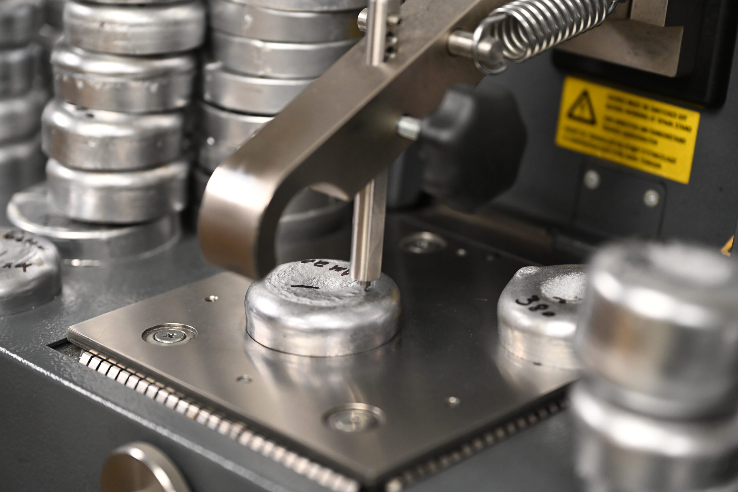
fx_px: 1865
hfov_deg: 22.4
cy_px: 246
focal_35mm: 91
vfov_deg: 15.0
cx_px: 369
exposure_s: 1/250
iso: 2800
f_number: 4
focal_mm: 91
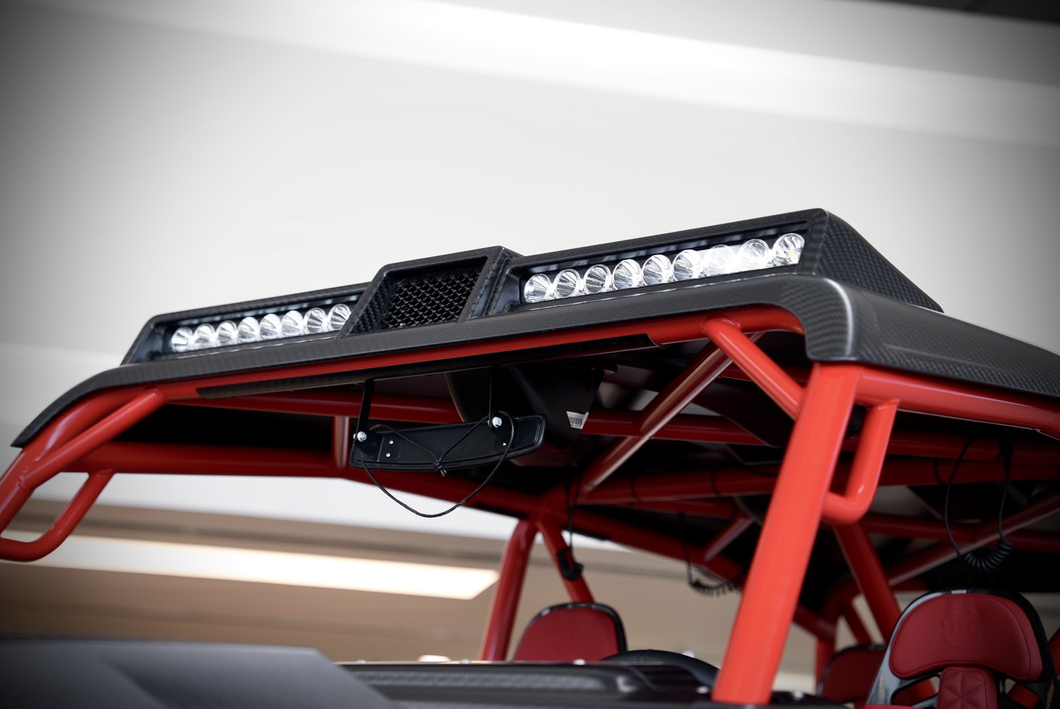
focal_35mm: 65
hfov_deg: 30.9
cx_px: 530
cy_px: 354
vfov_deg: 21.0
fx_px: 1915
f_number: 2.8
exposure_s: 1/60
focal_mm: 65
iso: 80
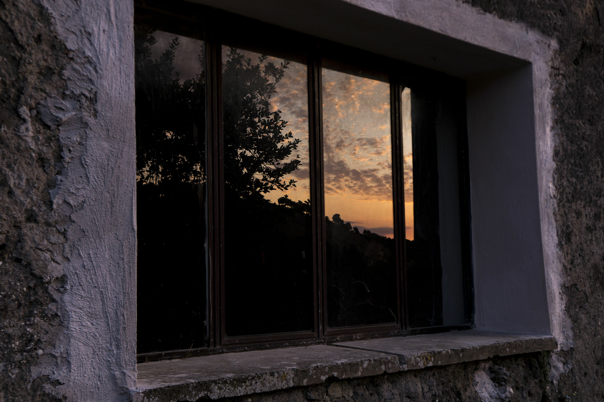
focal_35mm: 48
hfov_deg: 41.1
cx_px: 302
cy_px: 201
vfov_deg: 28.1
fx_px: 805
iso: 200
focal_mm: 32
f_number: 5
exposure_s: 1/160
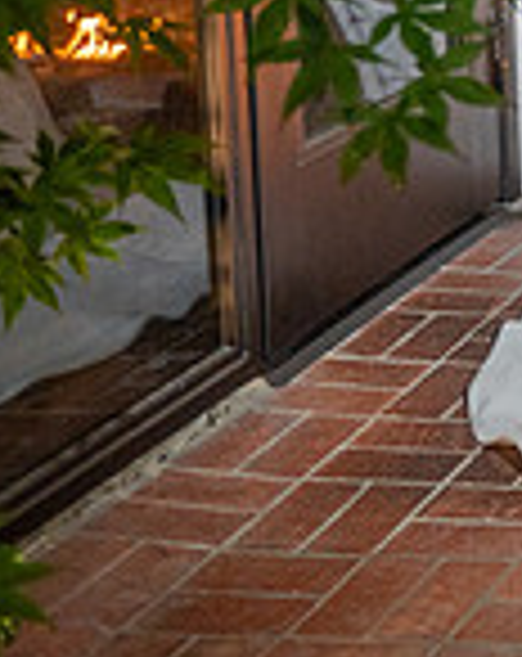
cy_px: -154
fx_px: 1881
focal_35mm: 97
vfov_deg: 18.6
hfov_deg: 12.1
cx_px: 1315
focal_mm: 24
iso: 800
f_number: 2.8
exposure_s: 1/100
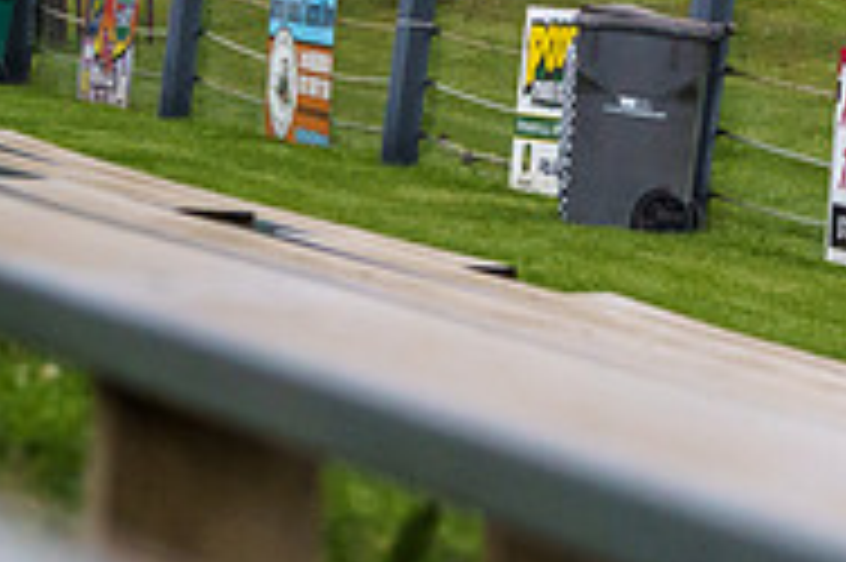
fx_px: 7161
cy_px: 442
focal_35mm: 305
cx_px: 865
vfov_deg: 4.5
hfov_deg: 6.7
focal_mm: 95
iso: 3200
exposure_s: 1/640
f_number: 5
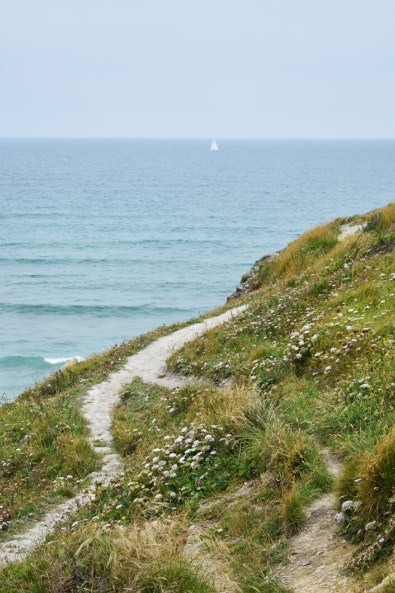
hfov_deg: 16.5
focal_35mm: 82
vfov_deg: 24.6
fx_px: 1359
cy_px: 296
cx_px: 198
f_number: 5.6
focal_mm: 55
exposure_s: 1/640
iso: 200
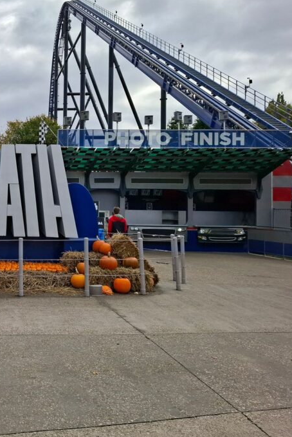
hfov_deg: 32.9
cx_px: -19
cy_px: 193
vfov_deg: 53.0
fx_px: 438
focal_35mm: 36
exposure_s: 1/1972
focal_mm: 5.54
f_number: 1.8
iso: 50
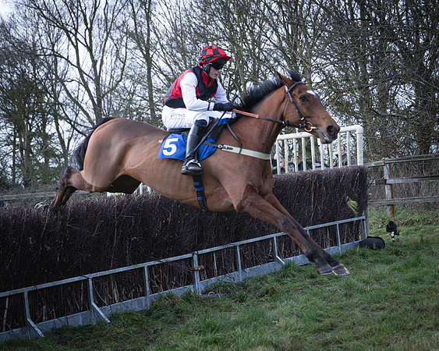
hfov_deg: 24.2
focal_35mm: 79
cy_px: 176
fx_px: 1024
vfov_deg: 19.4
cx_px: 202
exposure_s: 1/1250
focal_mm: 70
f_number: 4
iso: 800
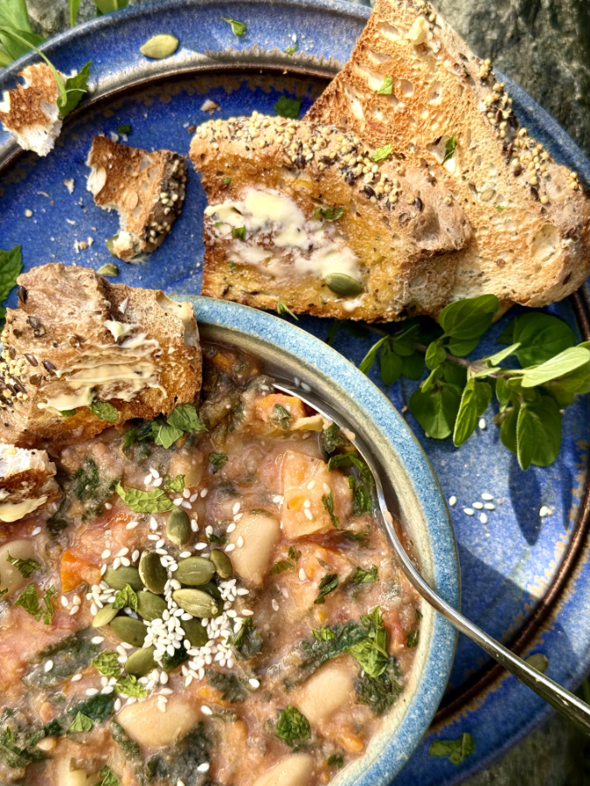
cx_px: 295
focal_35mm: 48
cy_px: 393
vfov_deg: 39.7
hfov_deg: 30.3
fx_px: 1091
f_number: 1.8
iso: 64
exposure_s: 1/625
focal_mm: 6.8
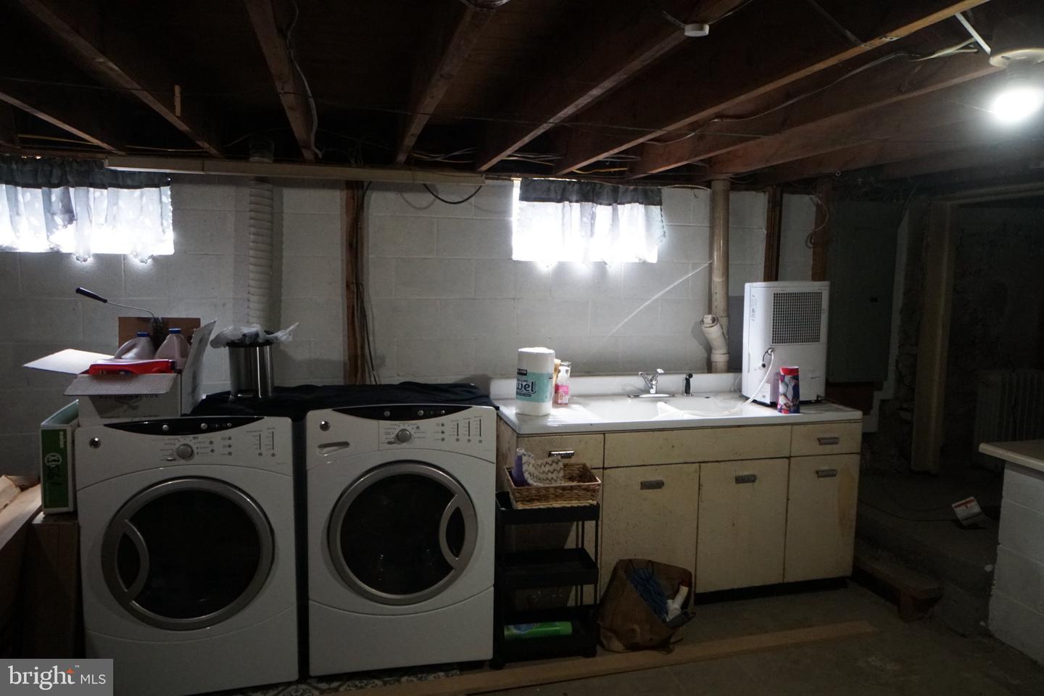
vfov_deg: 53.1
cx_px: 522
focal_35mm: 24
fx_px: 696
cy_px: 348
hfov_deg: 73.7
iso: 4000
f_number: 4
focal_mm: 16
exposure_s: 1/160
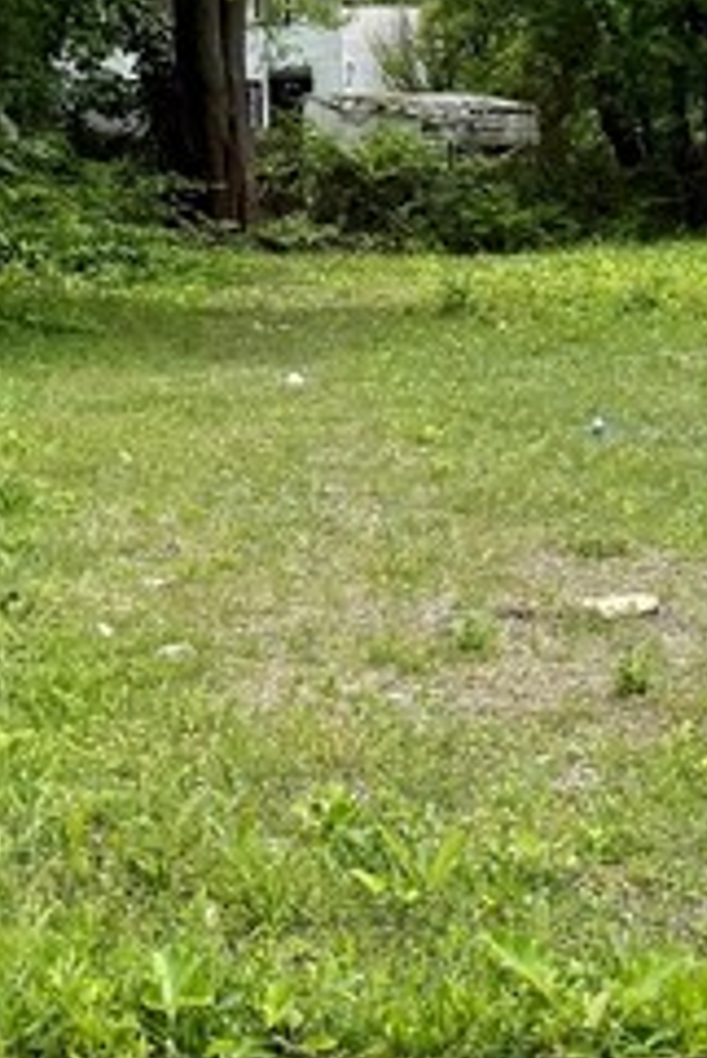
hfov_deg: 12.8
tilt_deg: -2.0
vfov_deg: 19.2
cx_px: 628
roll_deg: +0.0
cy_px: 356
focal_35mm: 106
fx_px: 3118
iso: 80
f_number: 1.78
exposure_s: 1/3425
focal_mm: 6.76
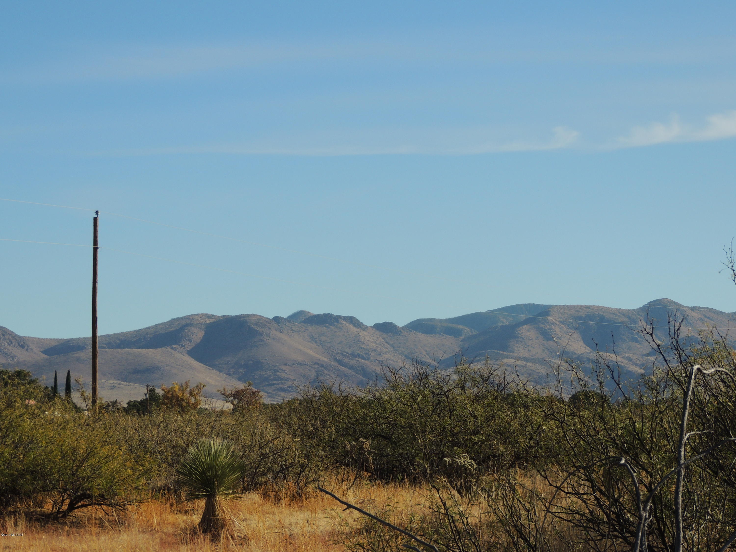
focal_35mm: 135
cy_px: 276
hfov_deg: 14.6
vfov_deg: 11.0
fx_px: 2870
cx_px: 368
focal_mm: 24
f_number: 4.3
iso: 100
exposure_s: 1/1000
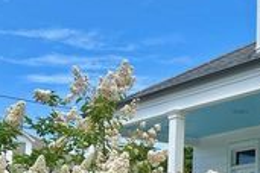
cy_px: 168
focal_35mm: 79
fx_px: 571
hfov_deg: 23.8
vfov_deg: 16.9
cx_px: 298
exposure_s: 1/2915
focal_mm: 5.7
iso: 50
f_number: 1.5
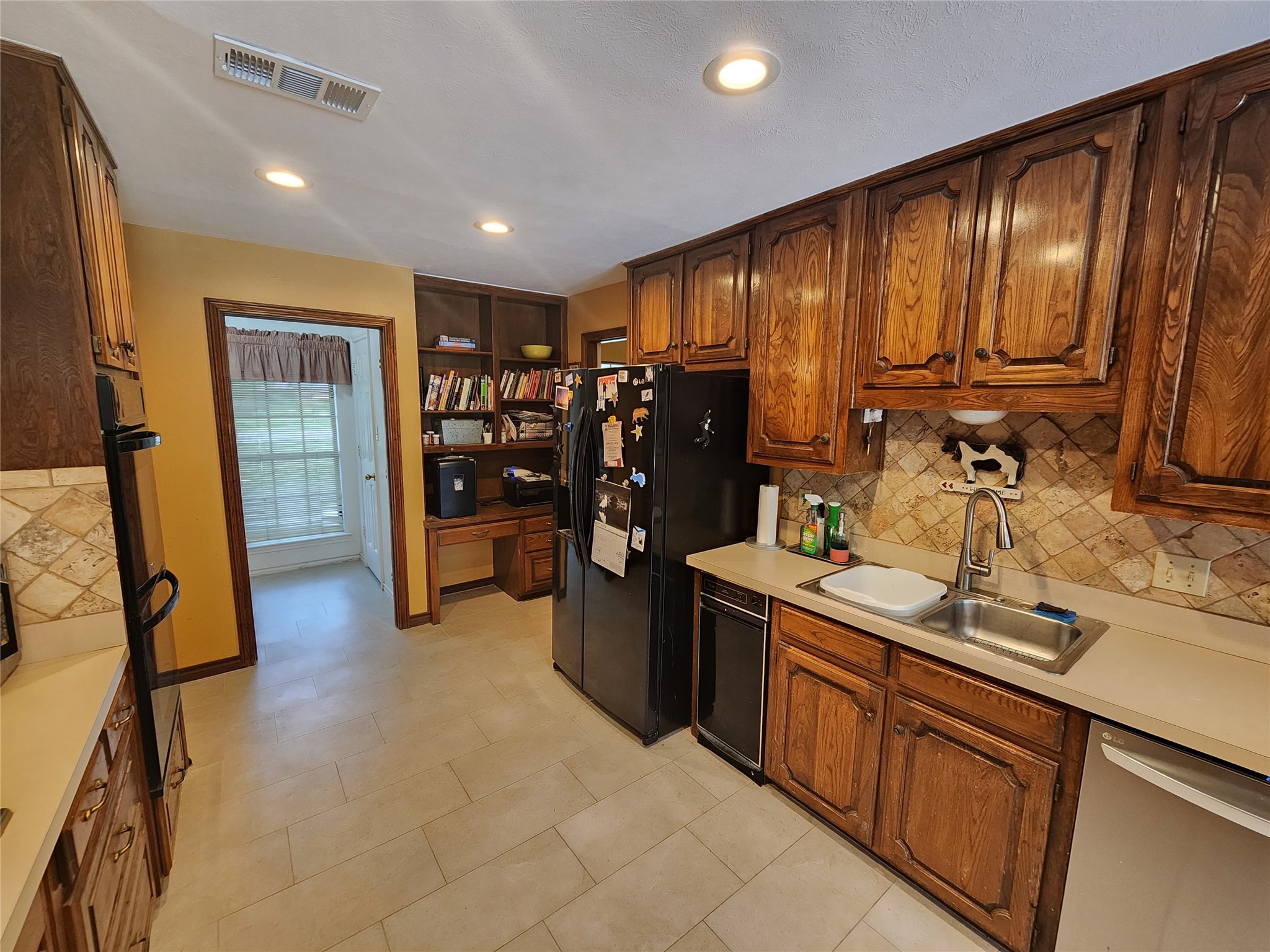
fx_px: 477
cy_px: 476
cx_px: 635
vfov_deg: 89.9
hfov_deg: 106.2
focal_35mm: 13
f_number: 2.2
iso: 320
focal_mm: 2.2
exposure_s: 1/40
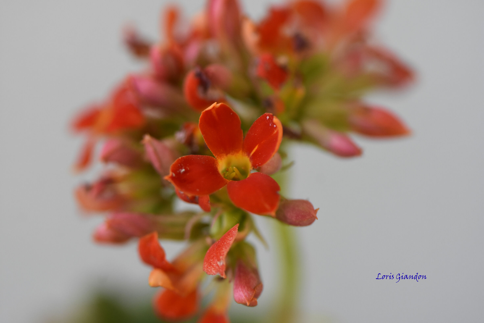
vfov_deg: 8.7
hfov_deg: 13.0
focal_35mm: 158
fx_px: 2117
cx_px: 242
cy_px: 162
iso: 800
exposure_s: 1/500
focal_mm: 105
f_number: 5.6
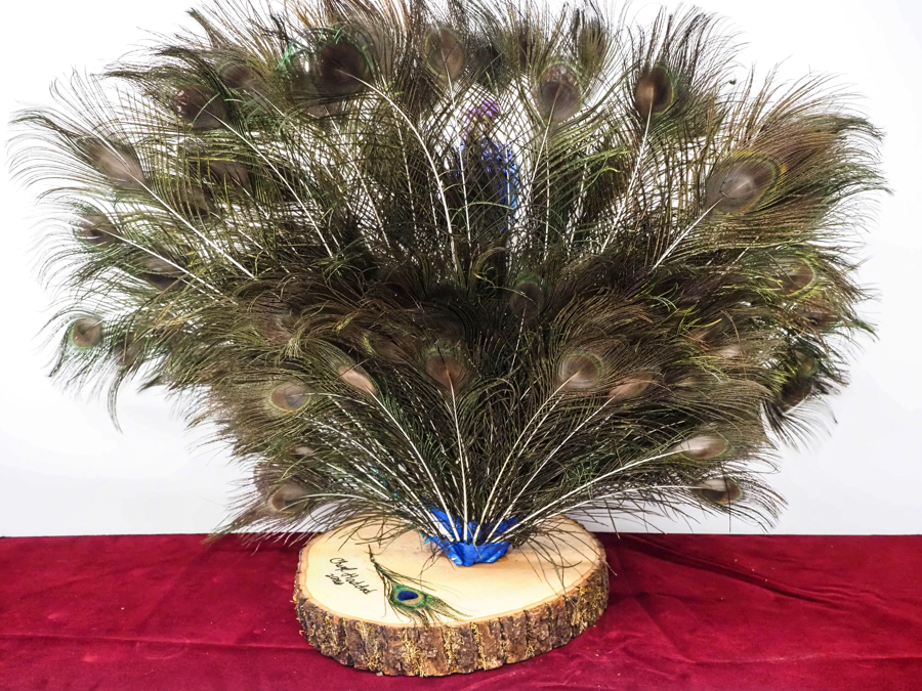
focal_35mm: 40
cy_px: 346
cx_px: 461
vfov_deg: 36.0
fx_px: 1065
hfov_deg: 46.8
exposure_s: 1/60
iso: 5000
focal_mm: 20
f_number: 5
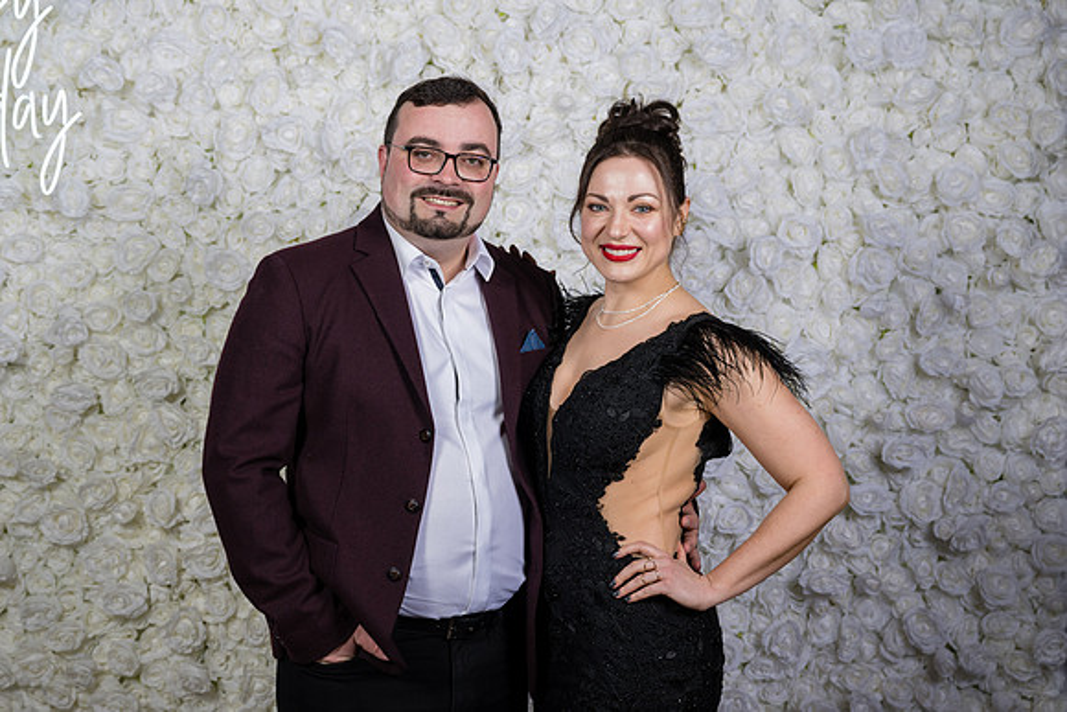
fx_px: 1566
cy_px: 312
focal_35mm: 53
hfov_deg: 37.6
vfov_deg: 25.6
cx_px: 467
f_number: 5.6
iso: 400
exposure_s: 1/200
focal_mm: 47
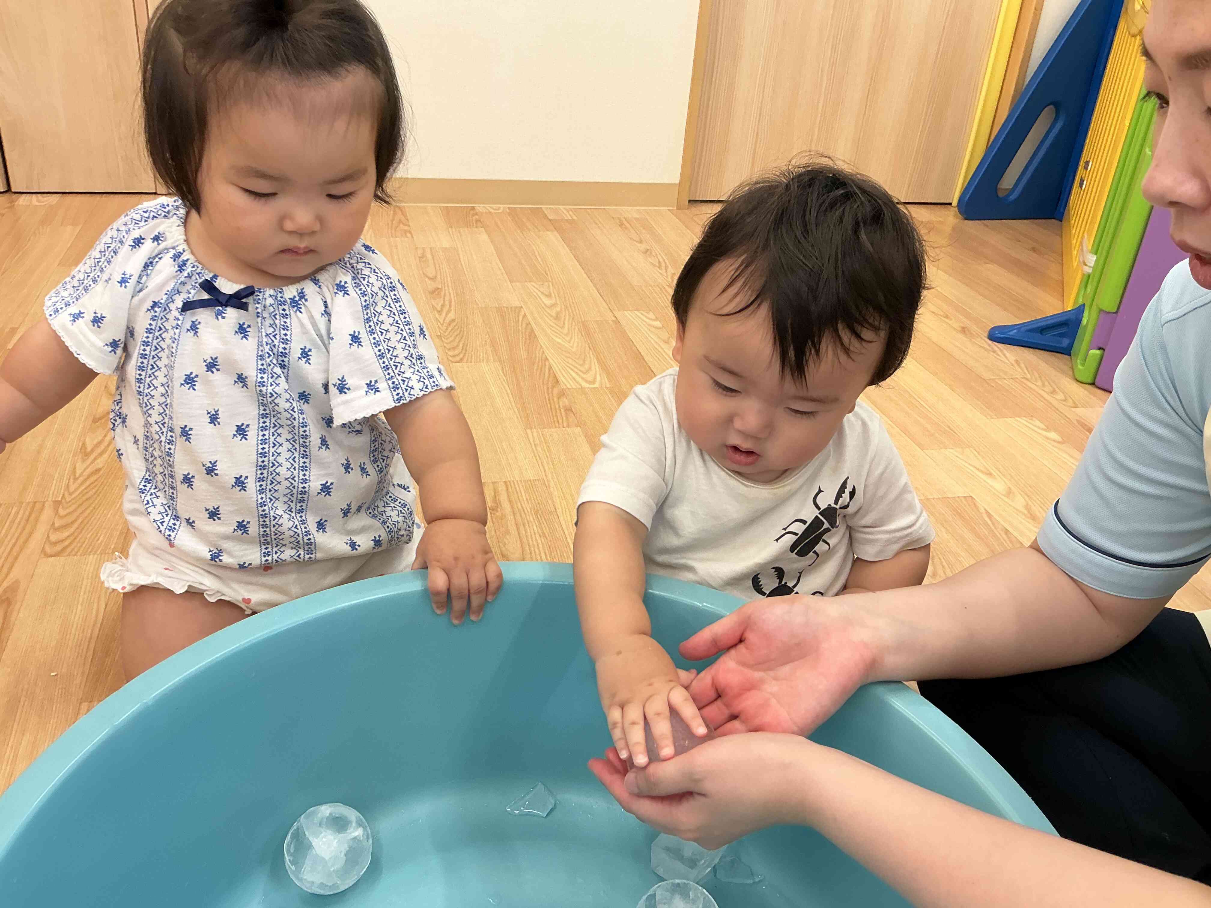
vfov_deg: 48.2
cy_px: 454
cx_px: 606
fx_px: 1015
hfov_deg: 61.7
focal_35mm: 29
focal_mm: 3
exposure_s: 1/120
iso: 64
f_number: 1.8
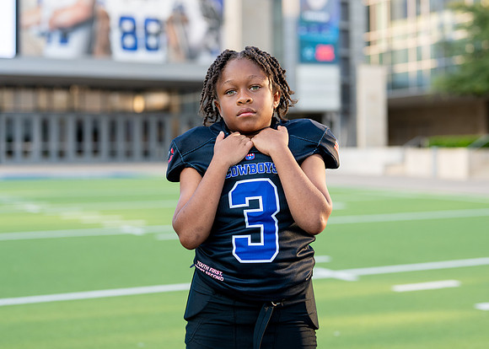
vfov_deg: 20.9
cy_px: 128
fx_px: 942
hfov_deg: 29.1
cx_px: 251
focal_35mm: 68
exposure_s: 1/800
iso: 100
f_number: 2
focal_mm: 50
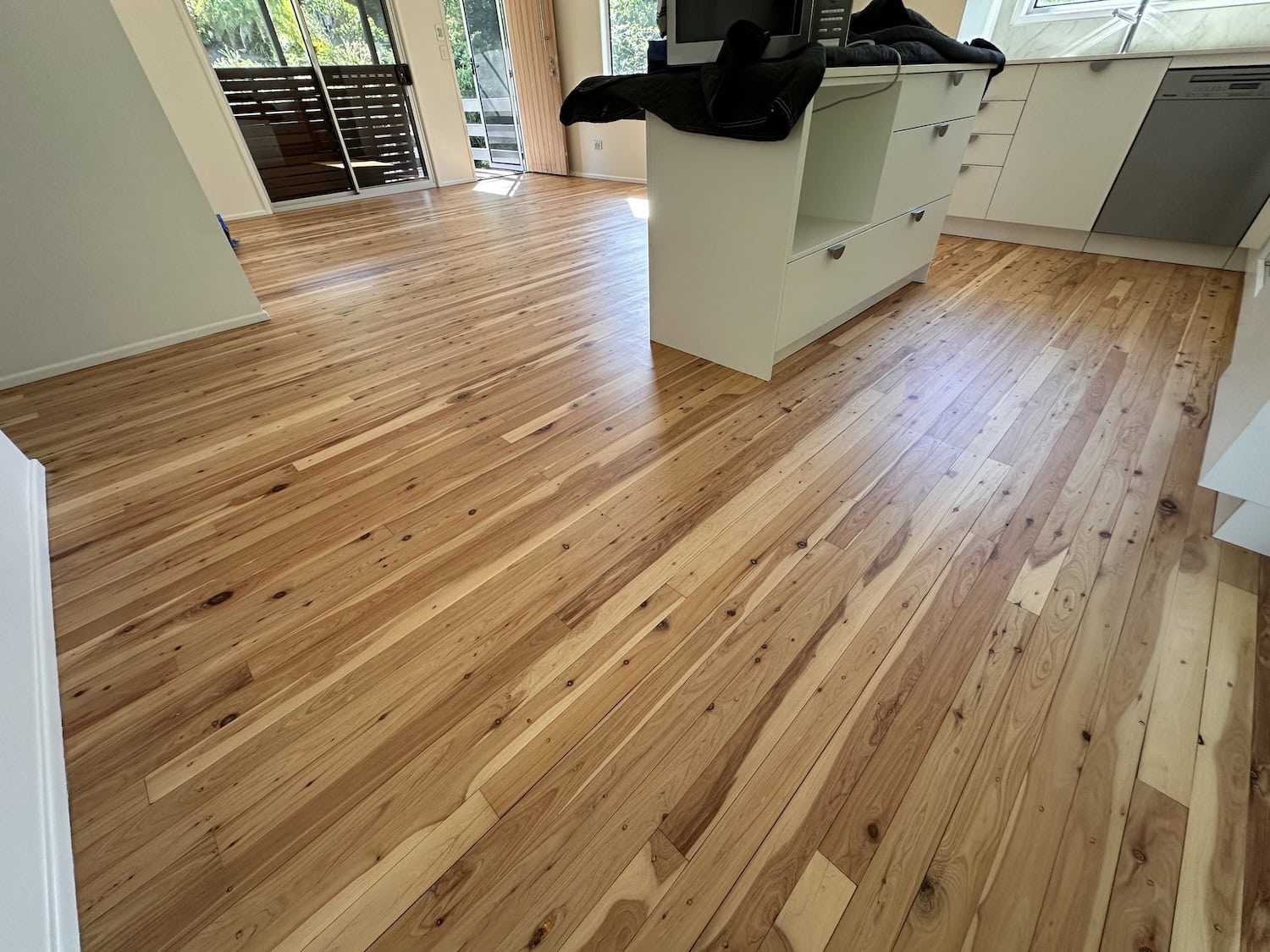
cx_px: 635
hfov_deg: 102.1
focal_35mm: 14
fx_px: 514
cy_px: 476
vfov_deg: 85.7
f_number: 2.2
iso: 125
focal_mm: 2.2
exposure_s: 1/99
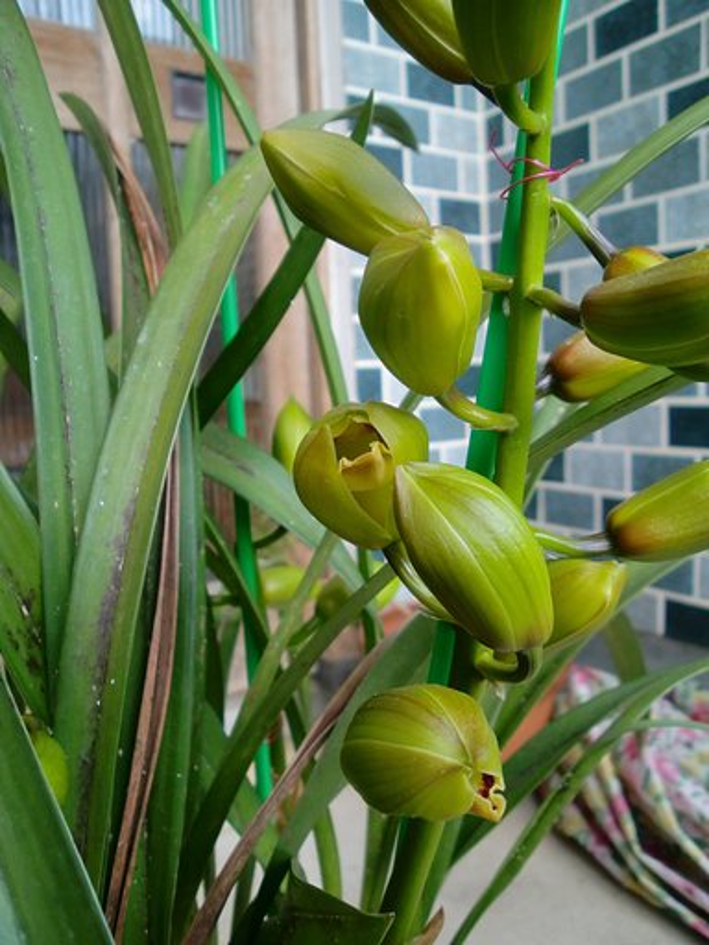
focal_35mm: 28
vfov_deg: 63.4
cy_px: 472
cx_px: 354
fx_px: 765
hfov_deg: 49.7
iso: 100
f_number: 2.6
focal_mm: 4.65
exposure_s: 1/100
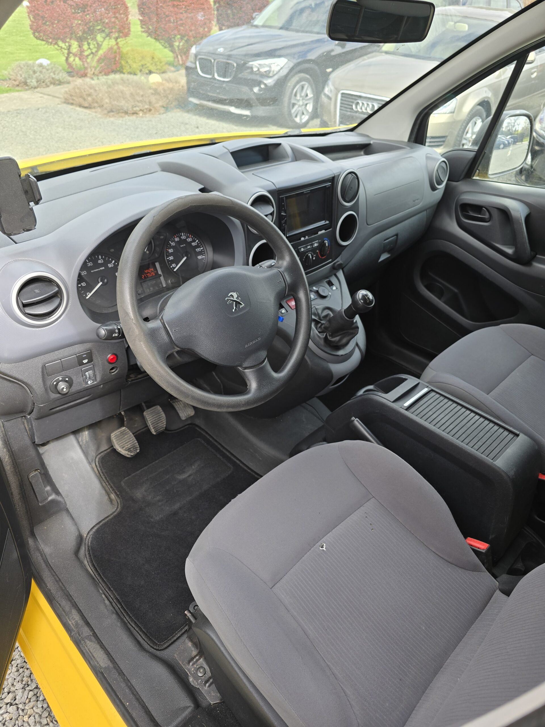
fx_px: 483
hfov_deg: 58.9
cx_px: 272
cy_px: 364
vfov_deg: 73.9
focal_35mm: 23
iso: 20
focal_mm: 6.3
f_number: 1.7
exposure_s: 1/180
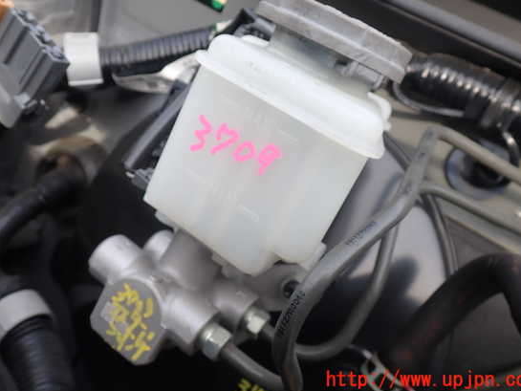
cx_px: 255
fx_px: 497
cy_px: 177
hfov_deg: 55.3
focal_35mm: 33
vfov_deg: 42.9
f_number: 3.2
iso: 100
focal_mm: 5.4
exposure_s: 1/160
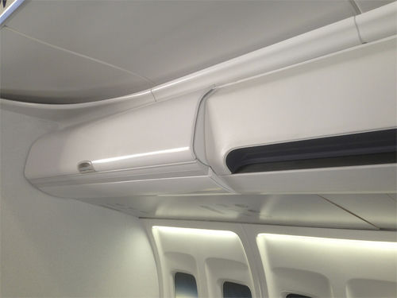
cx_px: 198
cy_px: 149
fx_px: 378
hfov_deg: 55.4
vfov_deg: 42.9
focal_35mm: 33
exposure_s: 1/30
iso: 64
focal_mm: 4.1
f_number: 2.4
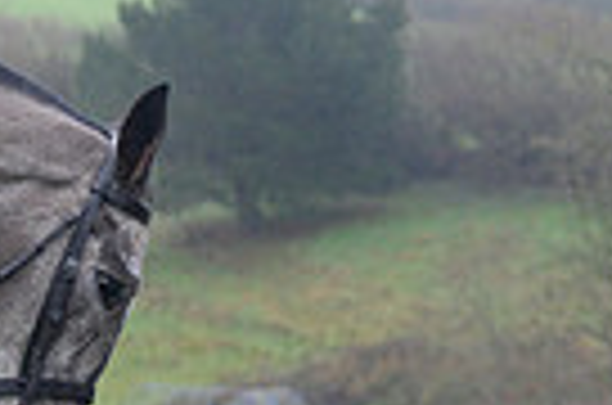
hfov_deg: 6.7
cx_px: 1224
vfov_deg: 4.5
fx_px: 5071
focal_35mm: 299
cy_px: 567
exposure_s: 1/800
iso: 1600
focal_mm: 70
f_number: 3.5
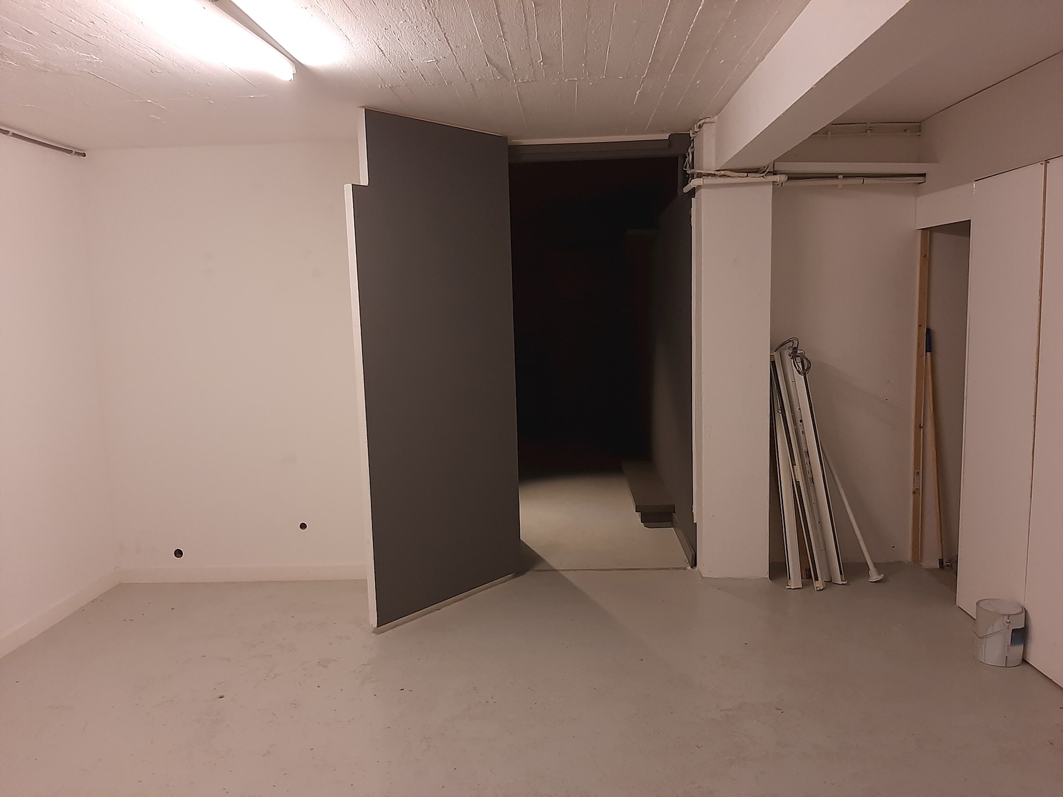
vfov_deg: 51.4
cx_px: 532
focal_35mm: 27
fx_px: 829
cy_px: 398
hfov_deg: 65.3
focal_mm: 3.93
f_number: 1.7
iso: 160
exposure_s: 1/50
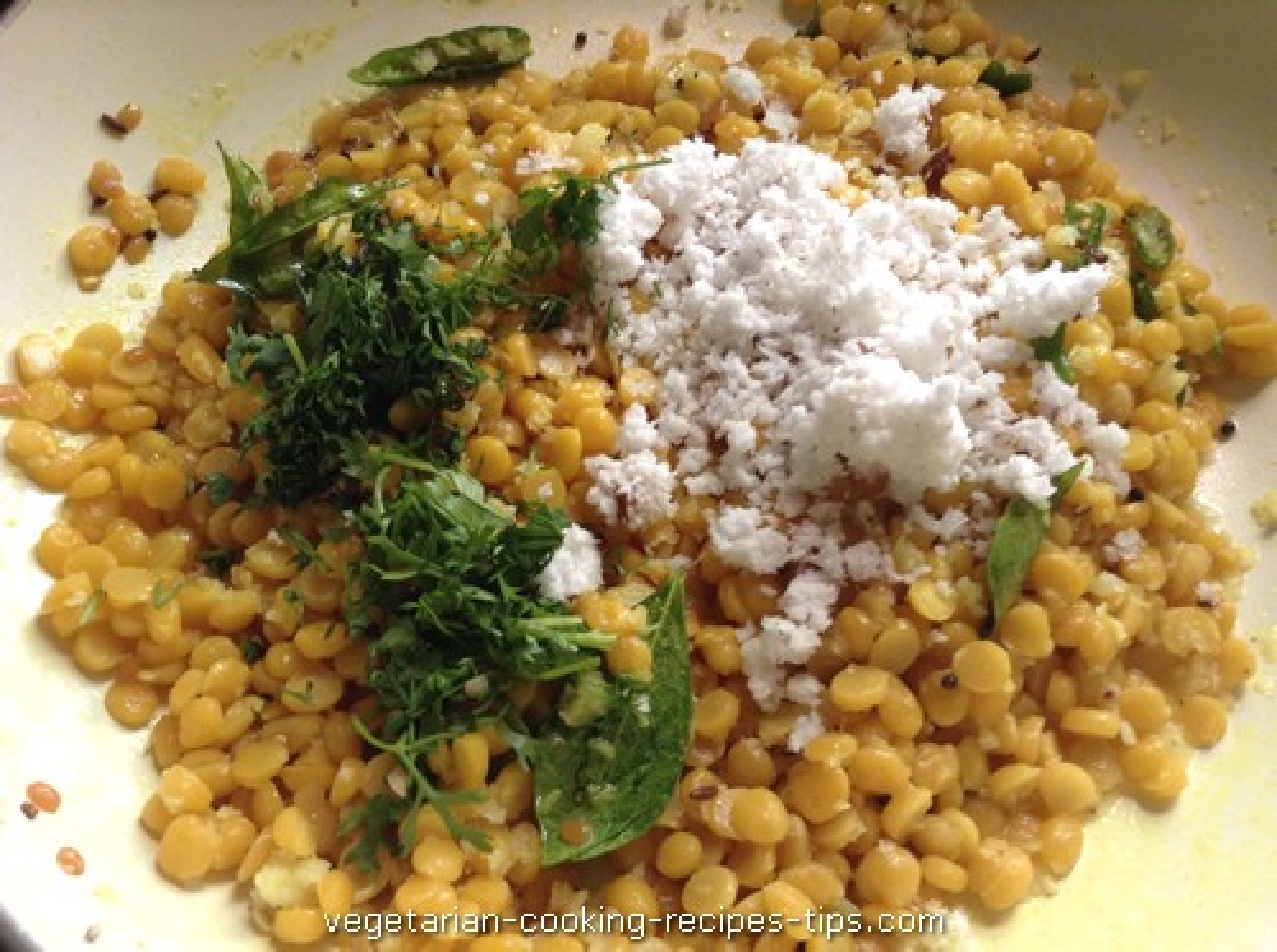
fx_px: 1215
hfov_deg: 55.4
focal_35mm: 33
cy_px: 476
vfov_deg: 42.8
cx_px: 638
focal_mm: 3.3
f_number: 2.4
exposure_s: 1/24
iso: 80
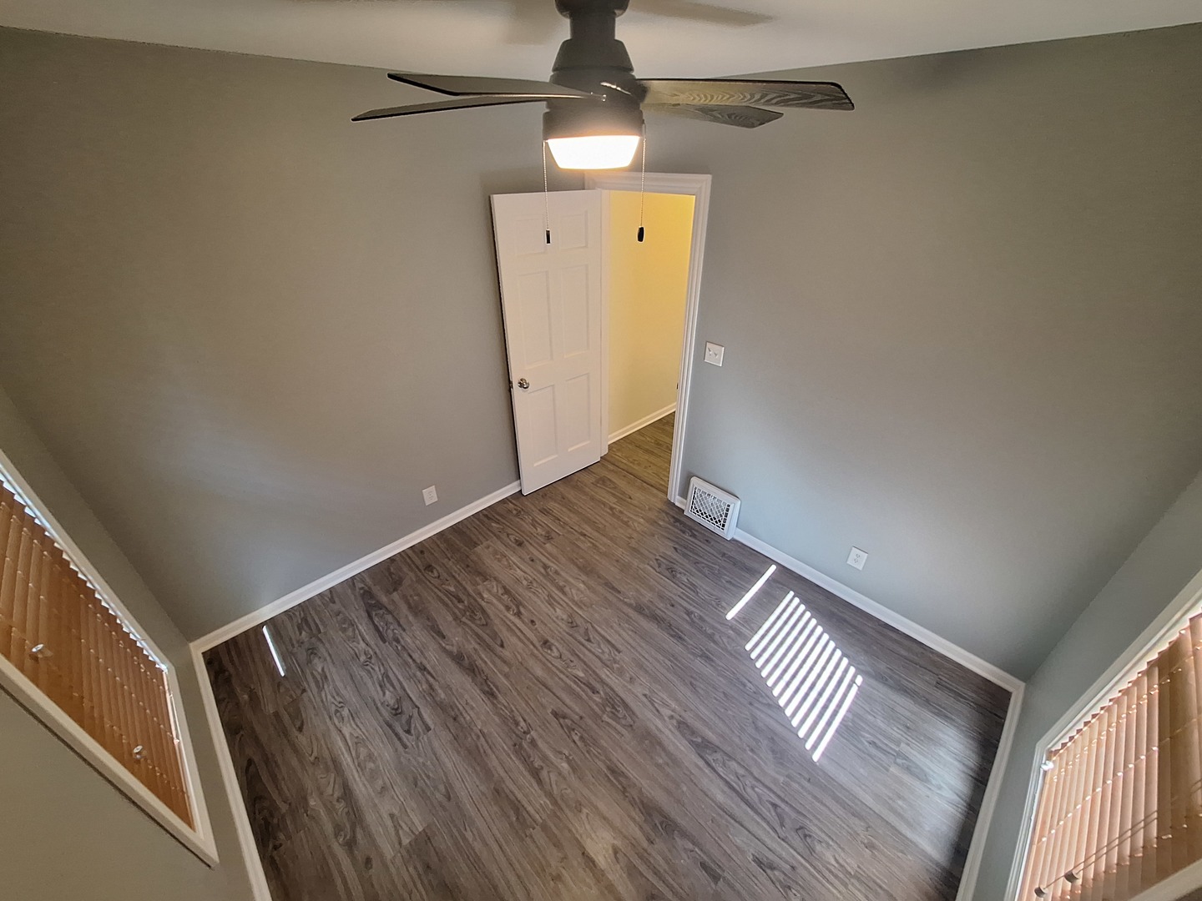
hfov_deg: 106.2
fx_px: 451
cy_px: 450
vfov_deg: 89.9
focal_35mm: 13
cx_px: 601
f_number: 2.2
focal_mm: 1.74
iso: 200
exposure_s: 1/24
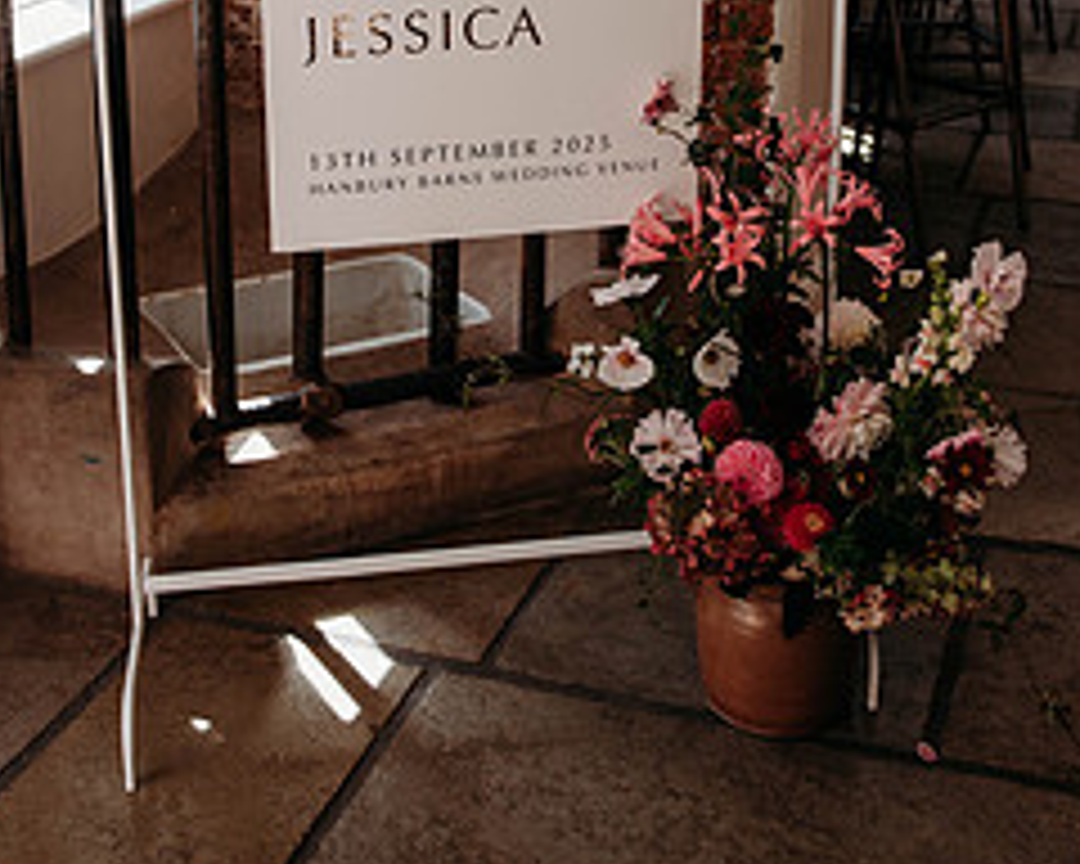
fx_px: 1886
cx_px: 490
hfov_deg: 31.9
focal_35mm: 59
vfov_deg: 25.1
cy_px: 106
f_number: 2.8
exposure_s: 1/200
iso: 180
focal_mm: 26
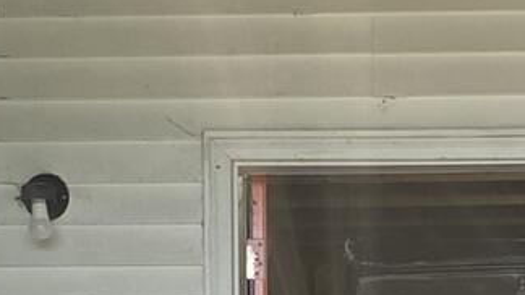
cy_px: 718
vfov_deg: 6.4
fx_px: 2491
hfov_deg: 11.9
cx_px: 473
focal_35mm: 179
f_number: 1.8
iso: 32
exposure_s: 1/186
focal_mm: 4.25
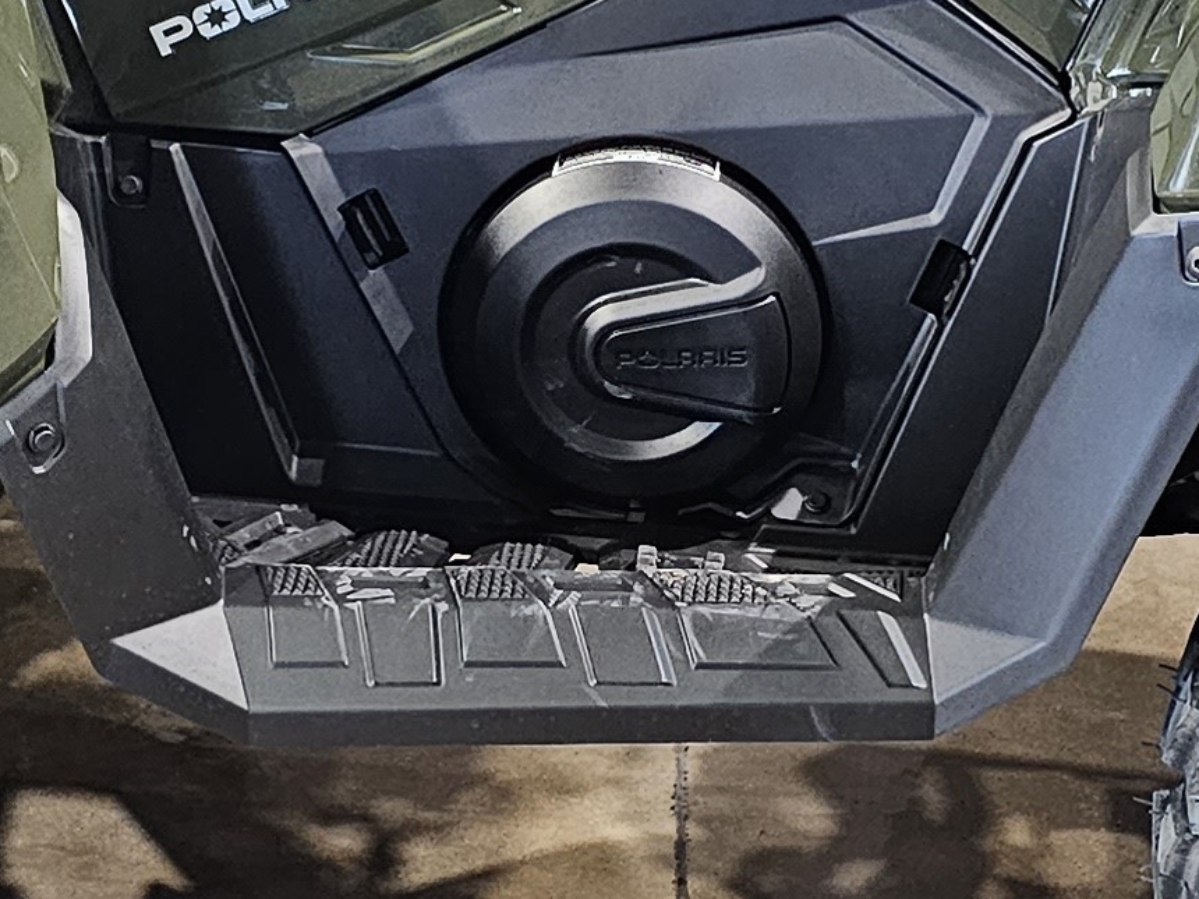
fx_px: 3706
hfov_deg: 18.4
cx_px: 666
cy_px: 414
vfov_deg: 13.8
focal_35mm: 107
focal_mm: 6.3
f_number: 1.7
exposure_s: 1/120
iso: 1000
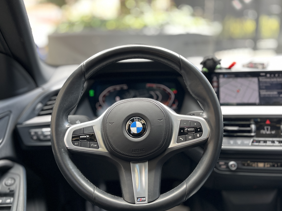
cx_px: 143
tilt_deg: -14.3
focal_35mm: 34
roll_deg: +0.9
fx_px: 277
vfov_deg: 41.8
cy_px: 111
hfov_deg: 54.0
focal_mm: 5.1
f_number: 1.6
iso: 125
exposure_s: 1/79
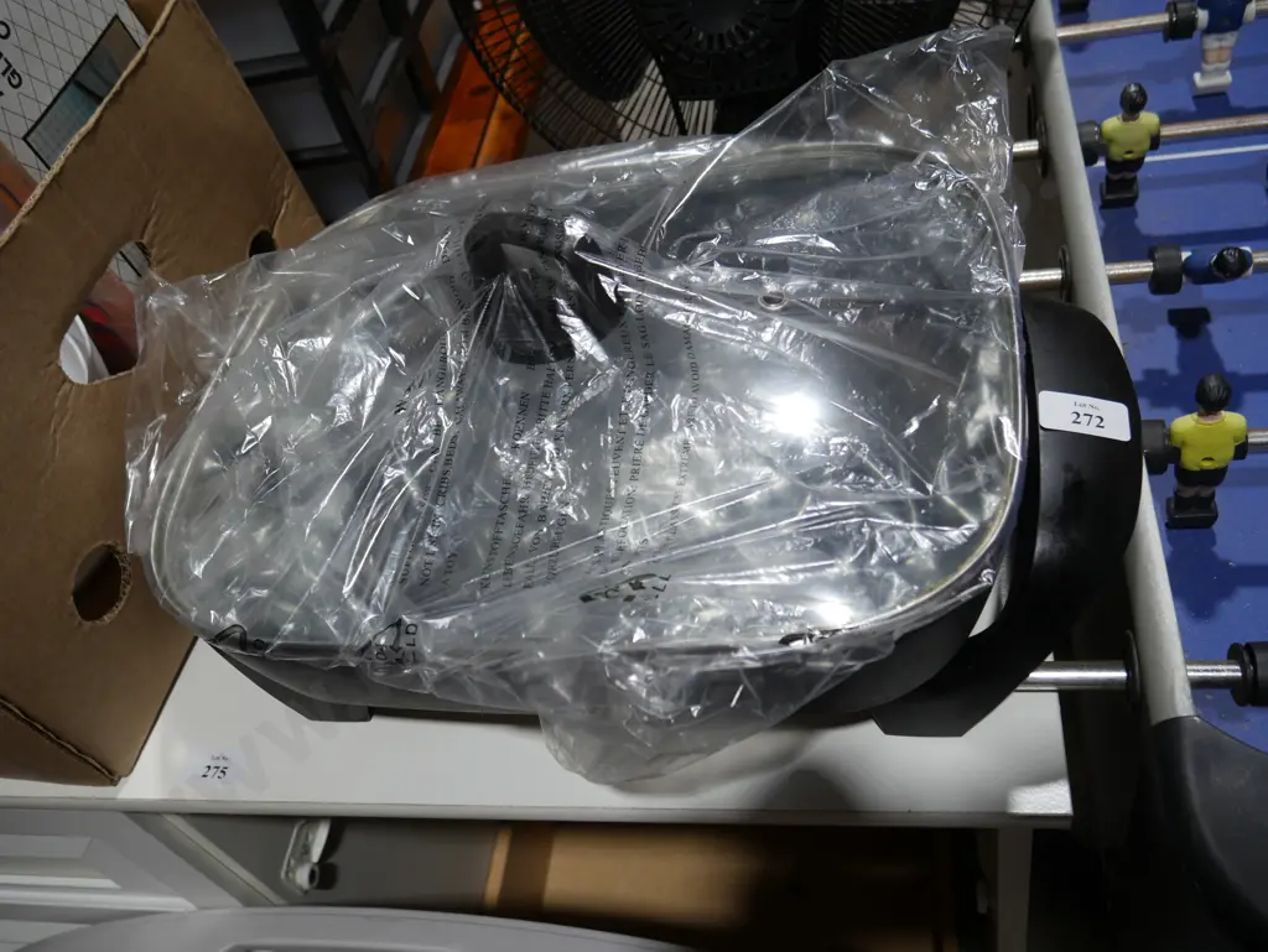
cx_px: 634
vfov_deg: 46.8
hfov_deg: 59.9
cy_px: 476
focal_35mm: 30
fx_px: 1099
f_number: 4
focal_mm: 15
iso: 200
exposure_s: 1/125
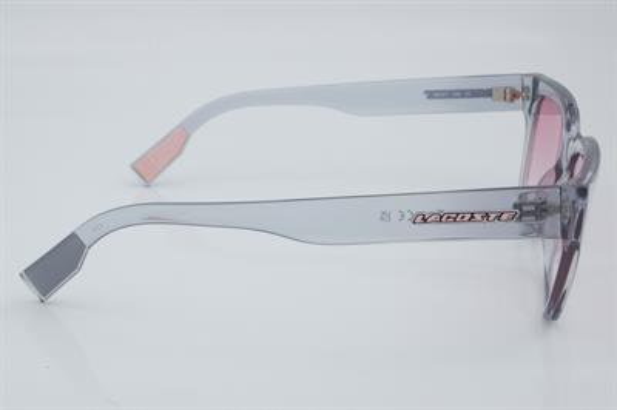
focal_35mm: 68
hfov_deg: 29.9
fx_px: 1156
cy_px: 205
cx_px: 308
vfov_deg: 20.1
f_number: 32
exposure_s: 1/4
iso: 100
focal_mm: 45
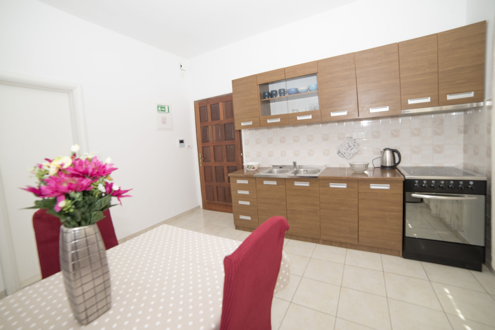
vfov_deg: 81.2
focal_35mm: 14
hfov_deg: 104.3
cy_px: 165
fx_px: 192
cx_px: 248
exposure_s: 1/200
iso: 500
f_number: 7.1
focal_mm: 14
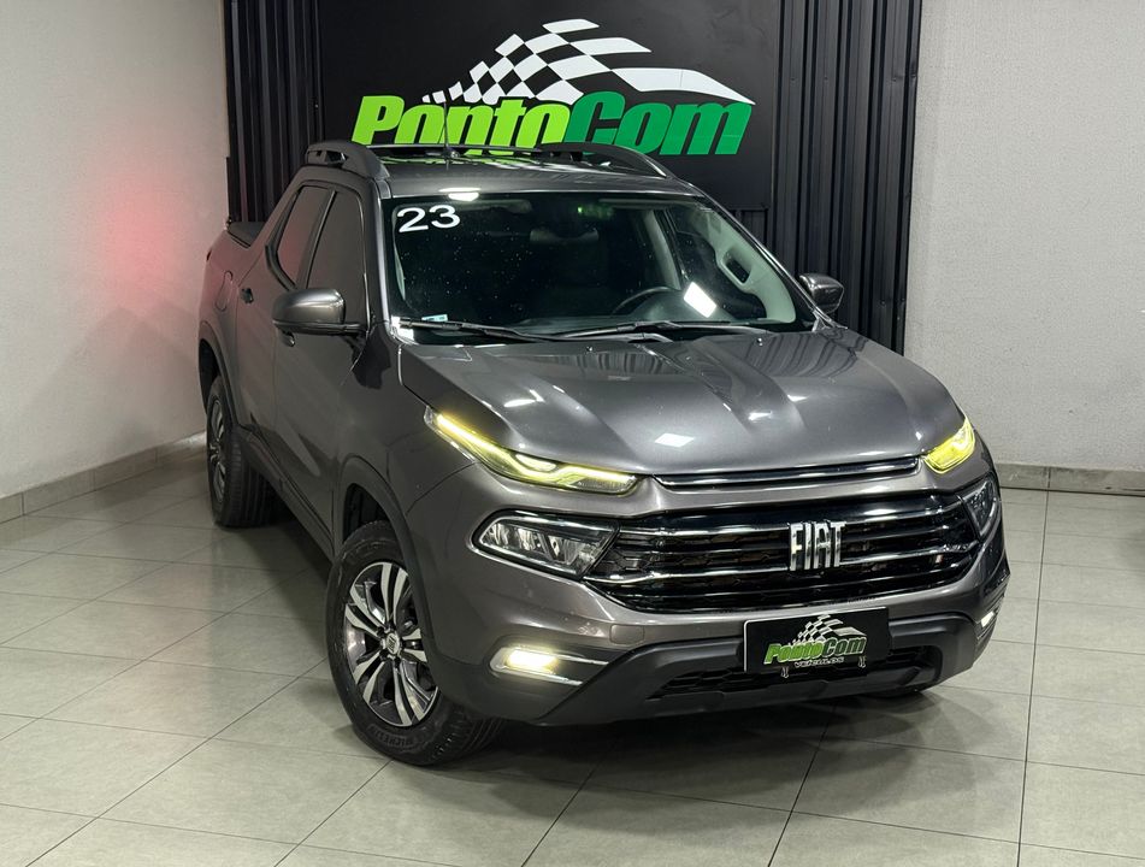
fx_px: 1593
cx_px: 572
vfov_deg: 30.4
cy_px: 434
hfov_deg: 39.5
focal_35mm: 48
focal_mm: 6.76
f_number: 1.78
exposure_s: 1/39
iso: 400
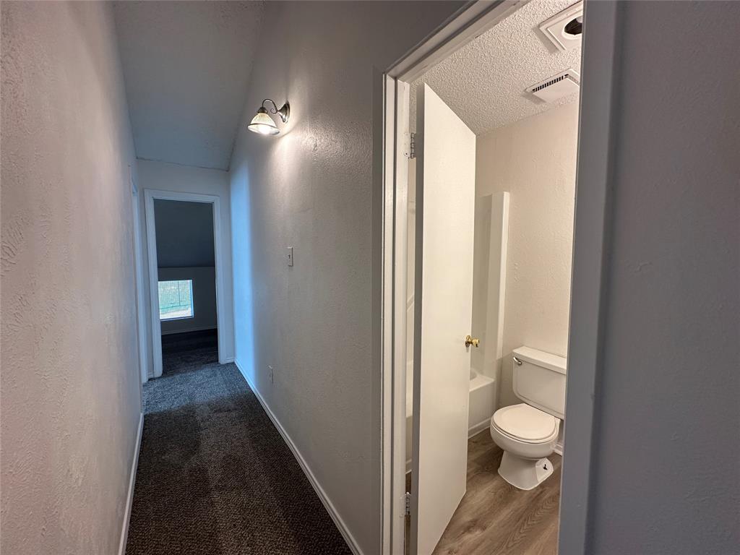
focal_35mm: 14
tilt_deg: -3.9
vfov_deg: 85.7
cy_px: 278
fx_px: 299
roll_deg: +0.0
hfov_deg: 102.1
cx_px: 370
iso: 200
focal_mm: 2.22
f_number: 2.2
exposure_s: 1/120
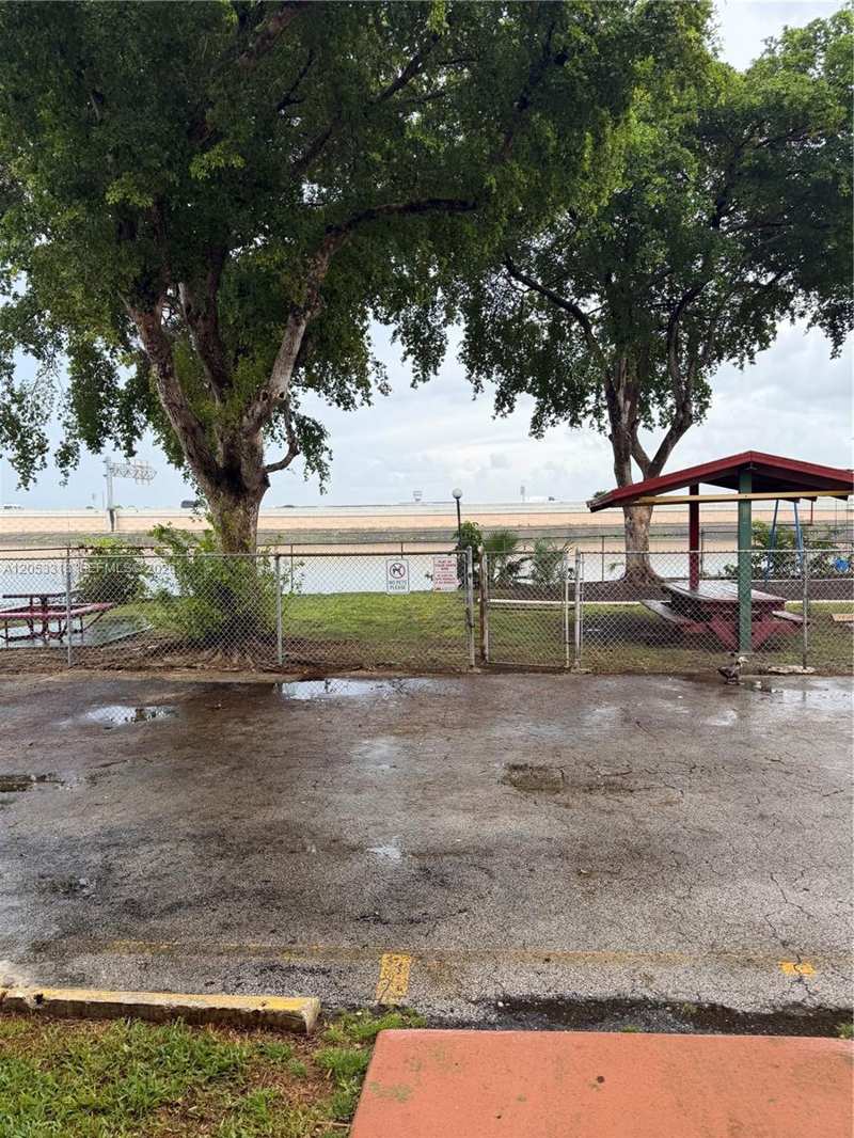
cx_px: 427
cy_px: 569
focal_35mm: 24
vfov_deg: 71.6
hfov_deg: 56.8
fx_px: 789
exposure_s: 1/1410
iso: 80
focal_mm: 6.76
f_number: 1.78
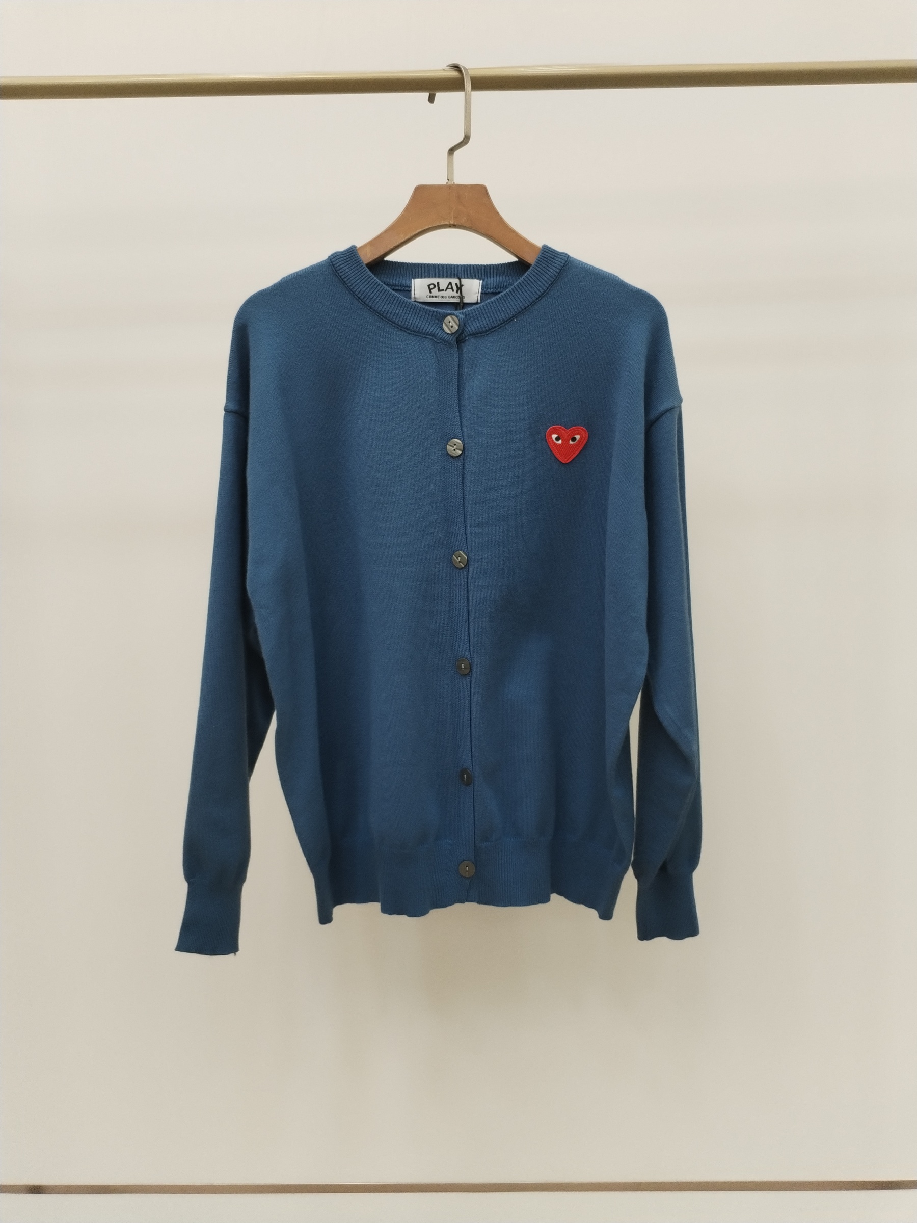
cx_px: 458
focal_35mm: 29
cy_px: 612
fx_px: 1024
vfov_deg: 61.7
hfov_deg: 48.2
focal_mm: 4.75
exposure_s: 1/100
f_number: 1.8
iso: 252
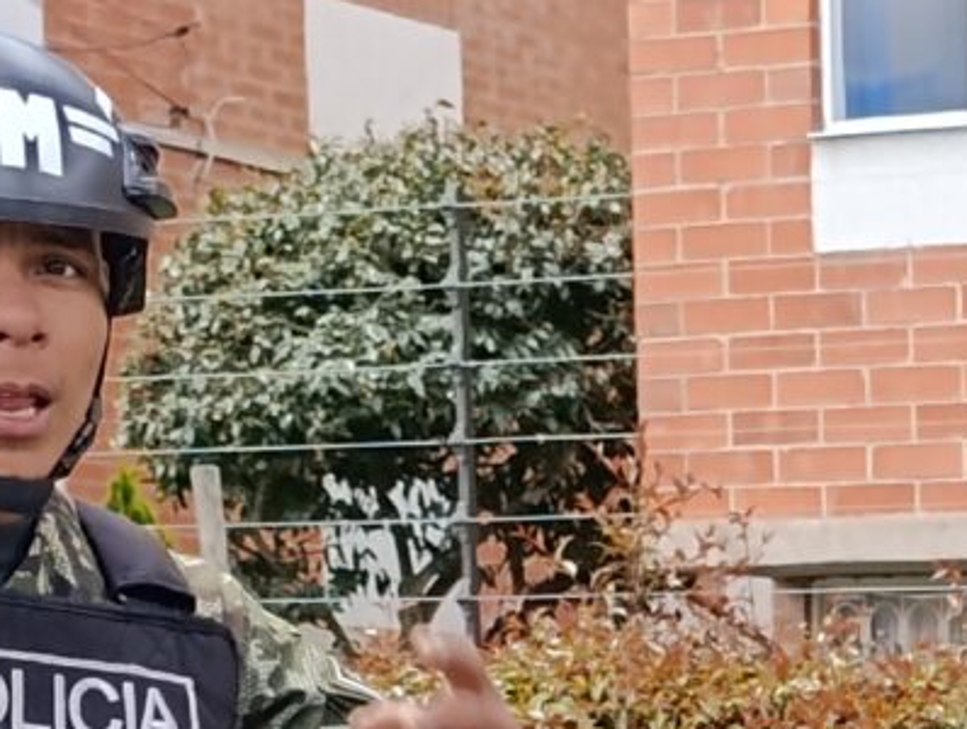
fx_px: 4142
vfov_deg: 9.5
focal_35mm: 148
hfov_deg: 12.6
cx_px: 1448
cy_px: 1351
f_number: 1.6
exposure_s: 1/215
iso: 50
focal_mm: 6.14
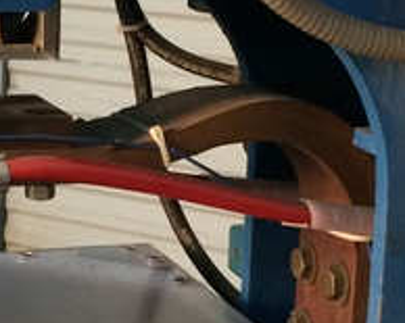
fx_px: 1402
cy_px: 148
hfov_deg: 16.4
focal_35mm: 117
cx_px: 106
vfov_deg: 13.2
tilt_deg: -11.1
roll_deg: -1.0
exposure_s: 1/30
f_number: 2.2
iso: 160
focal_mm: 4.15
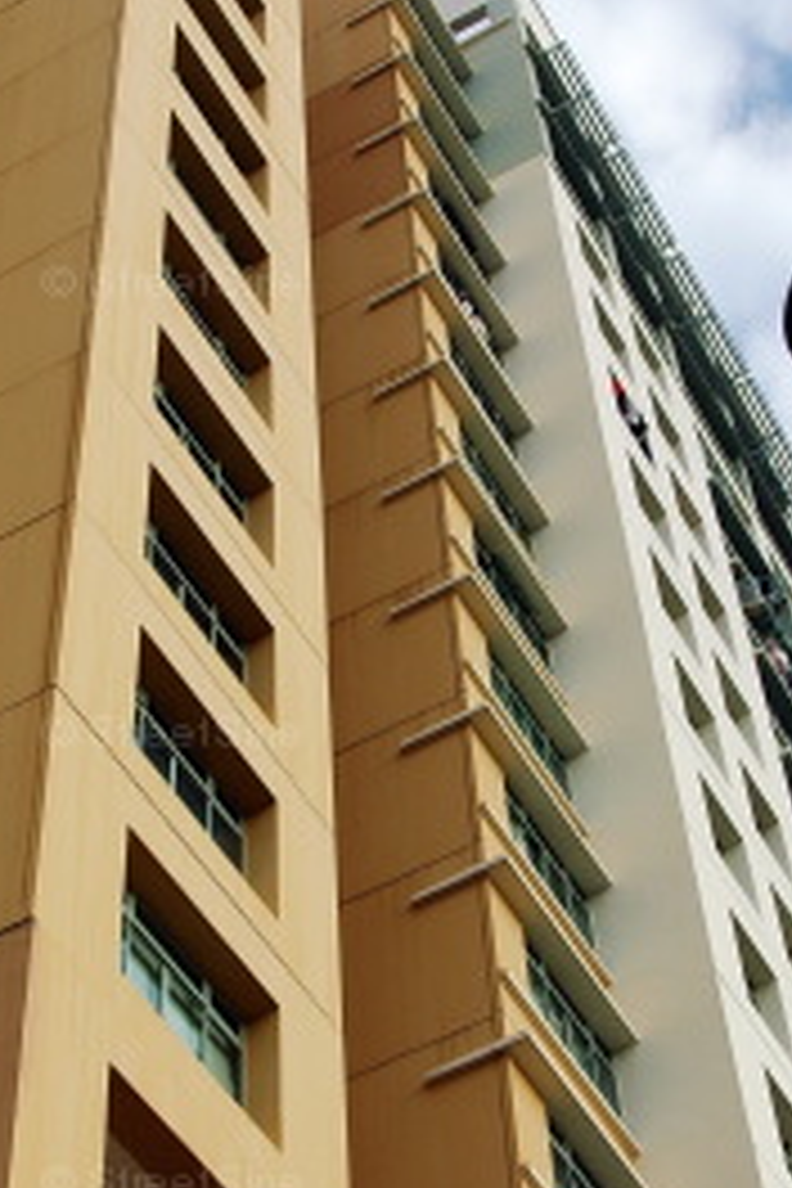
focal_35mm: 81
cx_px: 378
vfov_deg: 25.1
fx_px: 2673
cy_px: 632
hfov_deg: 16.9
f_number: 6.3
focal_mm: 26
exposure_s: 1/400
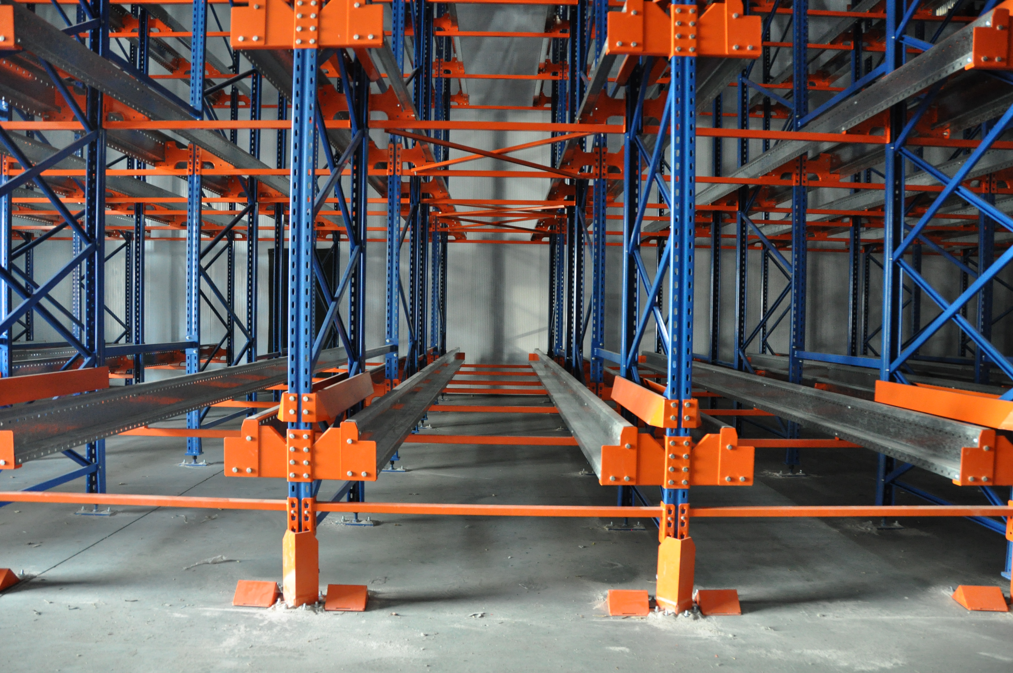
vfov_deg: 47.8
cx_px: 506
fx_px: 759
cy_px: 336
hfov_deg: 67.4
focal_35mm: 27
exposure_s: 1/25
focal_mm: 18
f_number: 3.5
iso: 1600
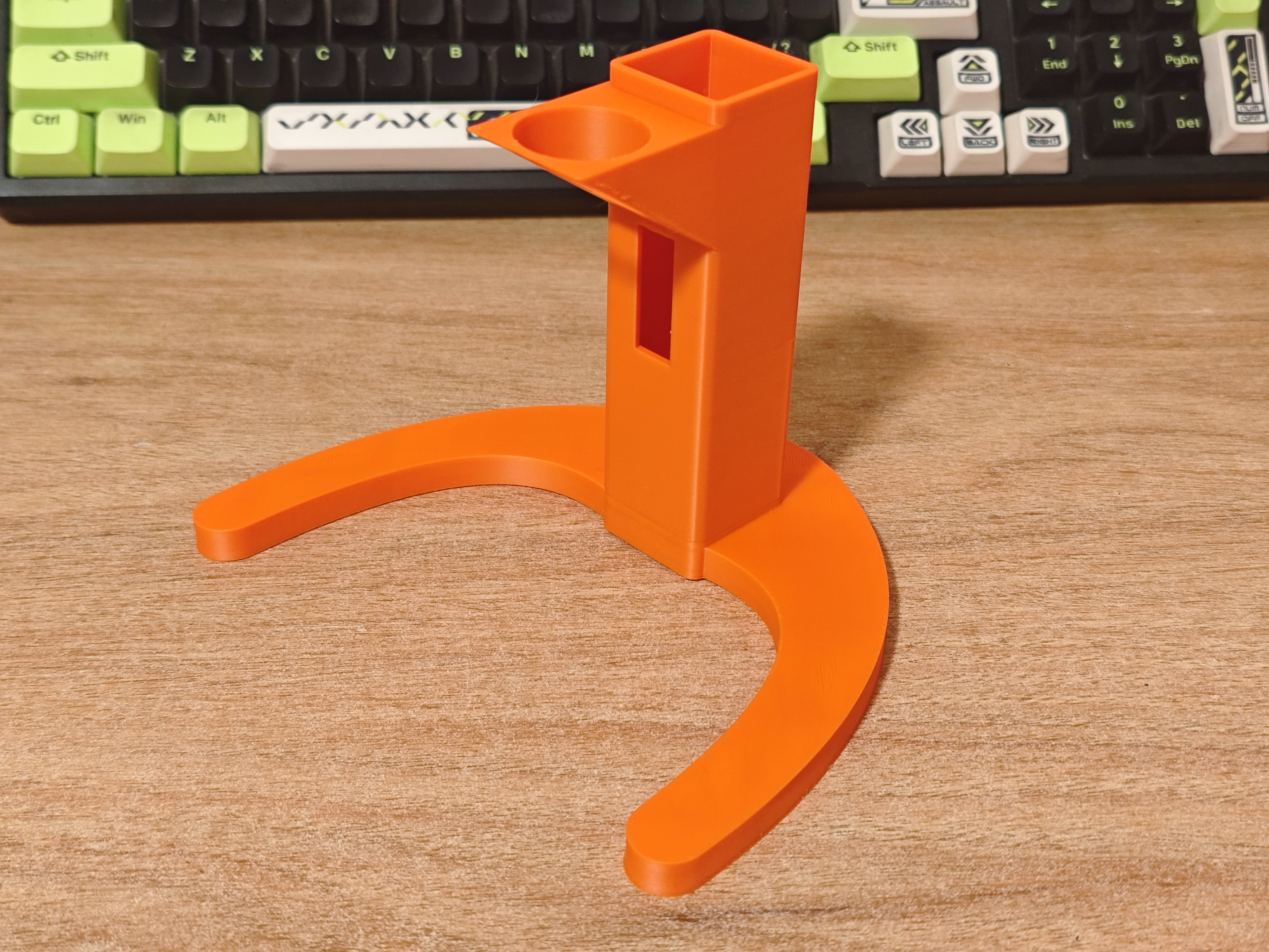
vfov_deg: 31.5
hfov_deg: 41.2
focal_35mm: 46
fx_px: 1686
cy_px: 476
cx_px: 634
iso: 500
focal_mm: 6.55
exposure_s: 1/50
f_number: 1.6
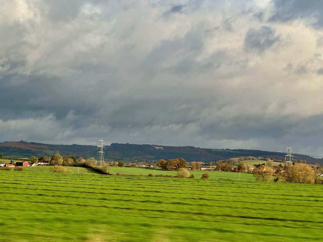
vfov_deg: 19.1
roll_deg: -1.3
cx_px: 162
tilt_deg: +2.5
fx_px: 718
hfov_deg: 25.3
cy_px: 121
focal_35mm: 77
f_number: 2.8
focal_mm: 9
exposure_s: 1/99
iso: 40
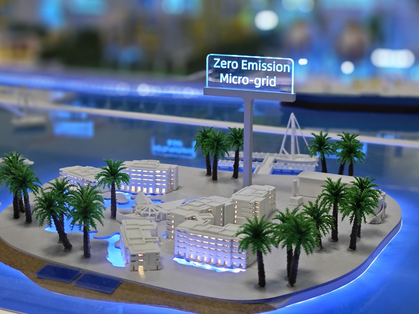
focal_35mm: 75
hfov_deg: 26.0
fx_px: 908
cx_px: 210
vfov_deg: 19.6
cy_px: 157
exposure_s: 1/100
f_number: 1.8
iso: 100
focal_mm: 9.87
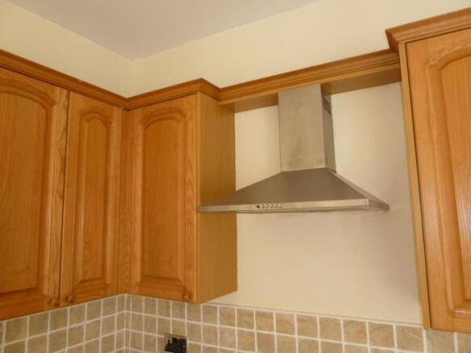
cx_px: 236
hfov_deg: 69.4
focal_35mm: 25
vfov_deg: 54.9
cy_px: 176
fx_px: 340
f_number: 3.3
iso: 160
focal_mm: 4.1
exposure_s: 1/30
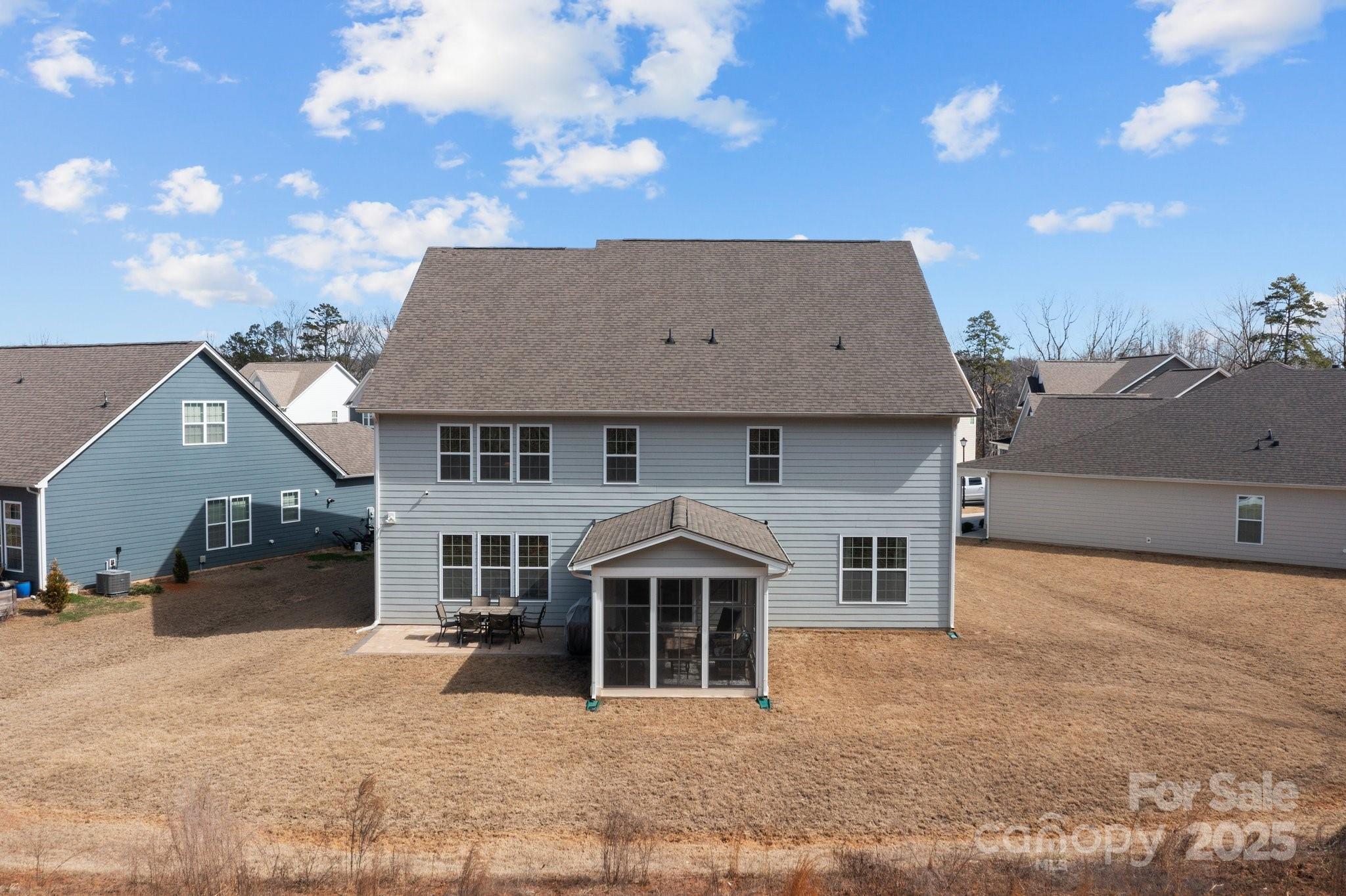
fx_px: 1046
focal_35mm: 28
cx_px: 673
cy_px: 448
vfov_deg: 46.4
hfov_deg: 65.5
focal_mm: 10.26
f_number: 5
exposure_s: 1/640
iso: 100
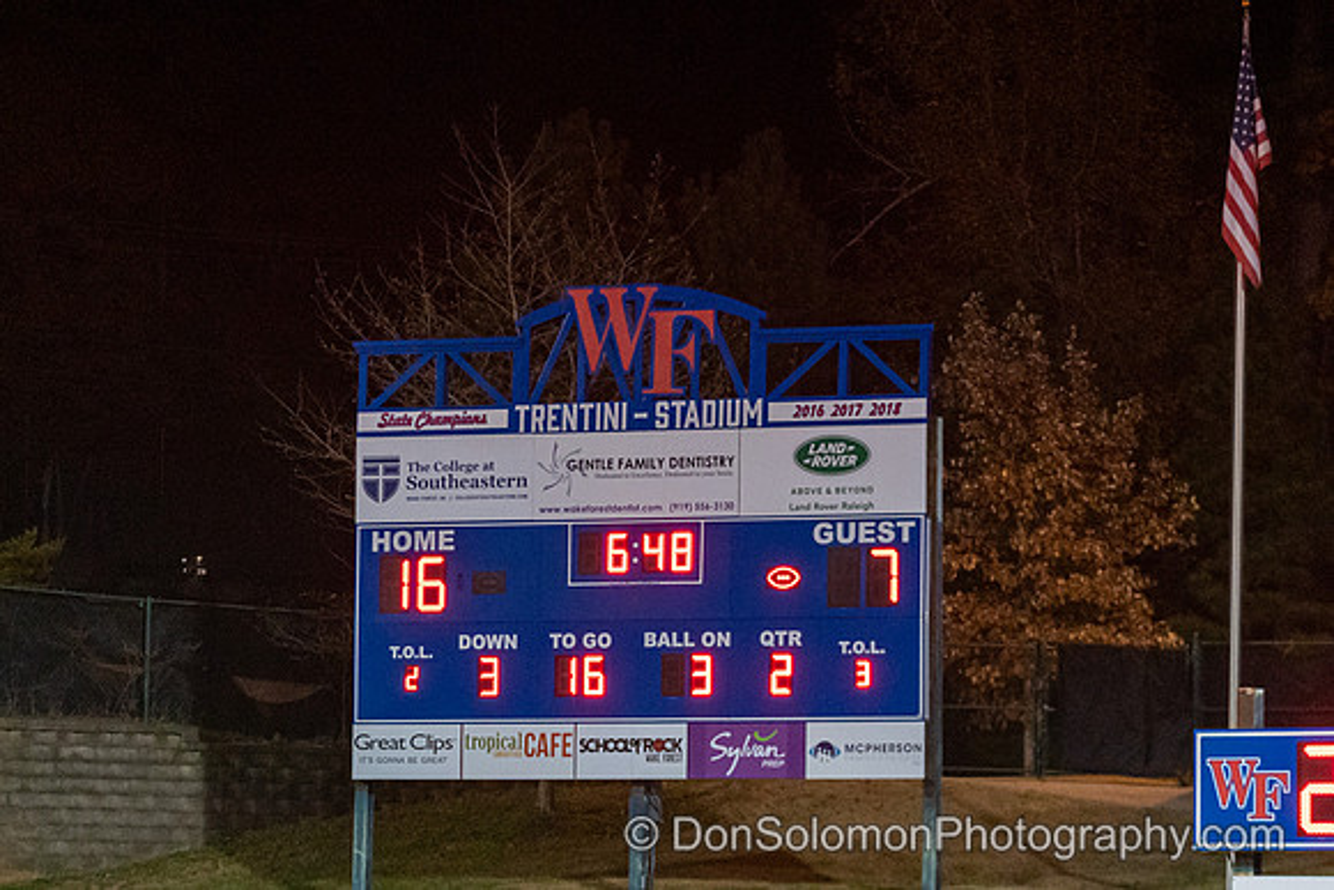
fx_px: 5811
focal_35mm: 157
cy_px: 586
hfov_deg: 13.1
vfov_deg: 8.8
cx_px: 636
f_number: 2.8
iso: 8000
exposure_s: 1/640
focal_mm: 106
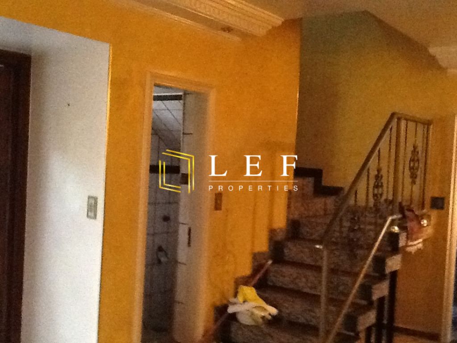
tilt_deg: -0.8
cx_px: 228
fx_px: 581
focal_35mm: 44
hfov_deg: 42.9
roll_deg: -1.7
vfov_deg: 32.9
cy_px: 172
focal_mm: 2.03
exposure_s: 1/15
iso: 640
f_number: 2.4
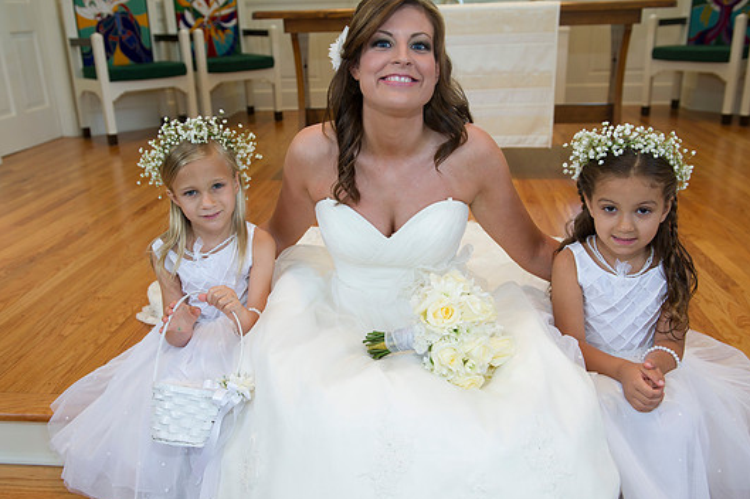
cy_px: 258
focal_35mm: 34
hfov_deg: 55.8
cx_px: 376
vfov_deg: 38.8
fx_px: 708
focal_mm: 31
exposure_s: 1/125
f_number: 4
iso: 800
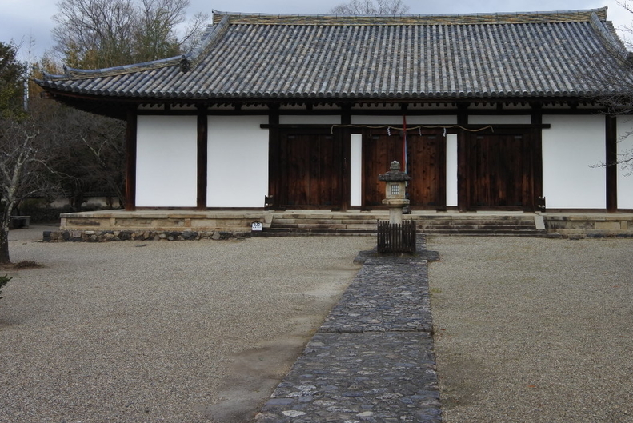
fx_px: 774
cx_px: 387
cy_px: 154
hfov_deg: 44.2
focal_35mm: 44
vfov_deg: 30.4
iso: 180
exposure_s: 1/1000
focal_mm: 11
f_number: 3.5
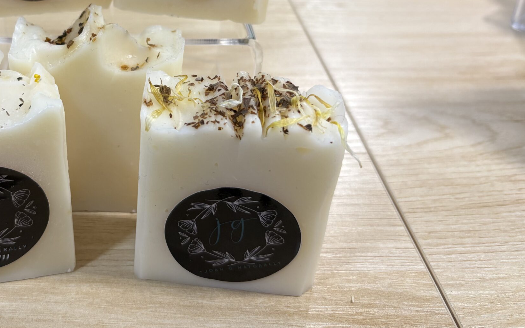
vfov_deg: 29.0
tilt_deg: -29.6
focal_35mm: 43
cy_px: 53
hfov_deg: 44.7
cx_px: 132
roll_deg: -0.6
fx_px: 615
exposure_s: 1/120
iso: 100
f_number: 1.6
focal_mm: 5.96
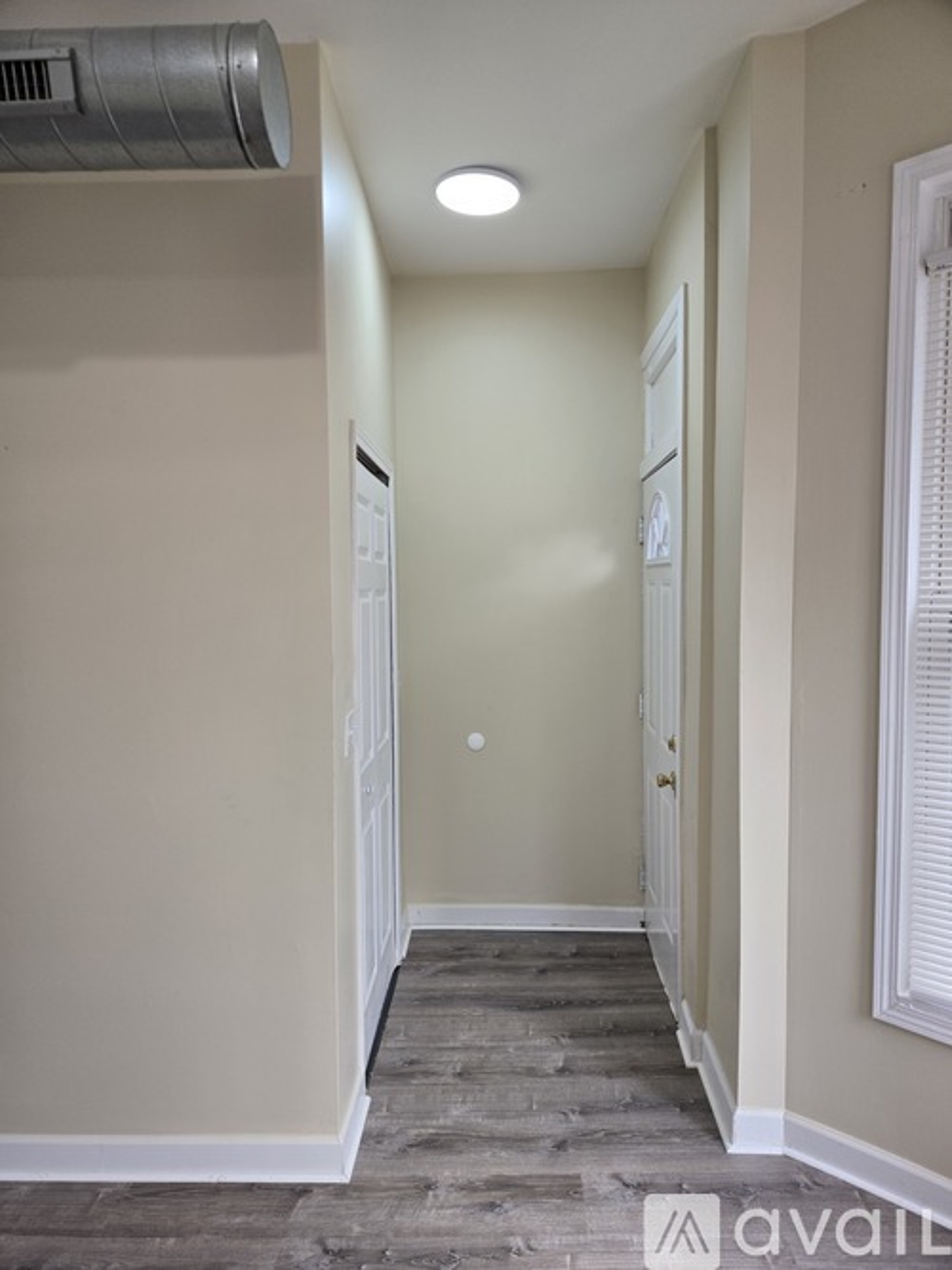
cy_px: 635
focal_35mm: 23
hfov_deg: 58.9
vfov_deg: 73.9
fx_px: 844
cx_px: 476
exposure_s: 1/60
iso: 32
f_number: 1.8
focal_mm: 5.4
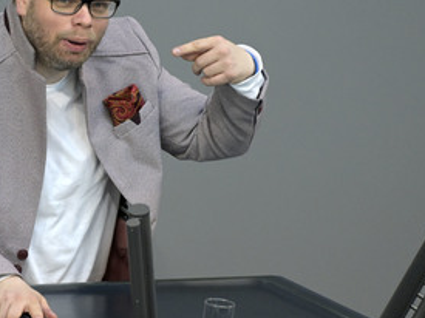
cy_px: 133
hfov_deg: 3.0
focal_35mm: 662
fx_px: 8124
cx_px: 98
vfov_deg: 2.2
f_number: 5.6
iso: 8000
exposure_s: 1/500
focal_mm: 420
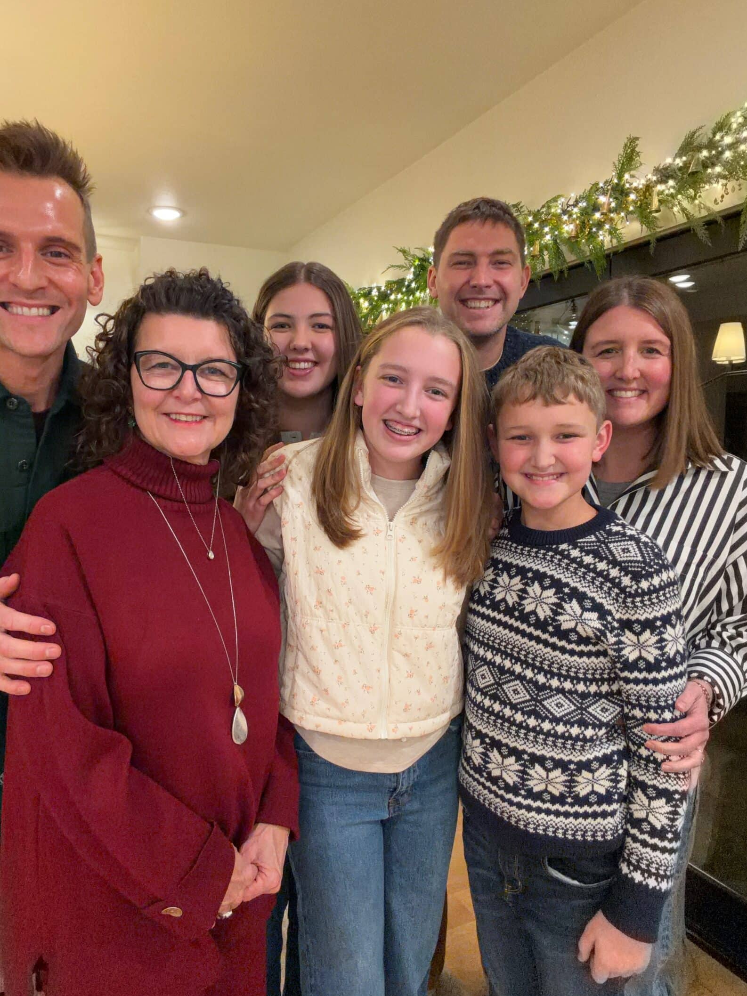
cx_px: 324
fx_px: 662
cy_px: 504
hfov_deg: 58.7
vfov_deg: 73.9
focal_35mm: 23
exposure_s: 1/30
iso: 320
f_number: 1.9
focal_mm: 2.71
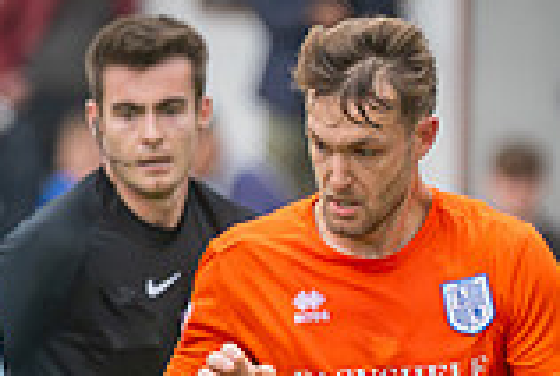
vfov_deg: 0.7
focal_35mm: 1917
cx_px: -184
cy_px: 639
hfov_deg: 1.1
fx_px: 29876
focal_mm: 250
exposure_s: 1/1250
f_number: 2.8
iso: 500
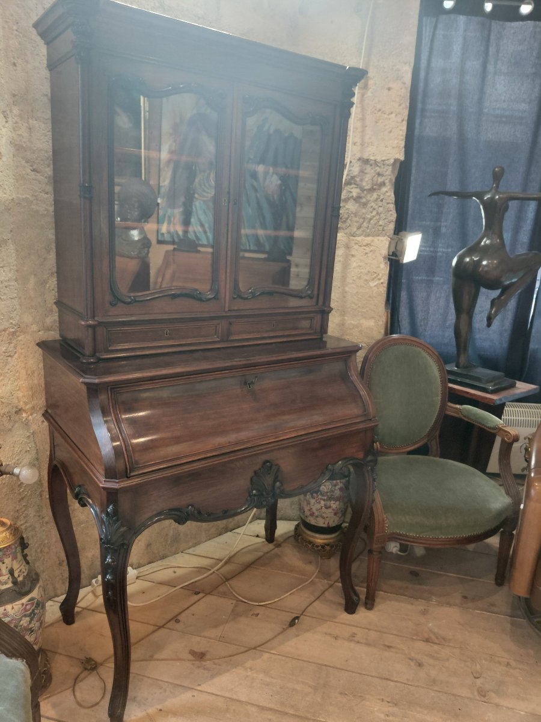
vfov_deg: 69.4
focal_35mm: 25
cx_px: 270
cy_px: 361
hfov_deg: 54.9
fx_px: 521
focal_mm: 4.69
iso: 250
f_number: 1.8
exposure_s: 1/100
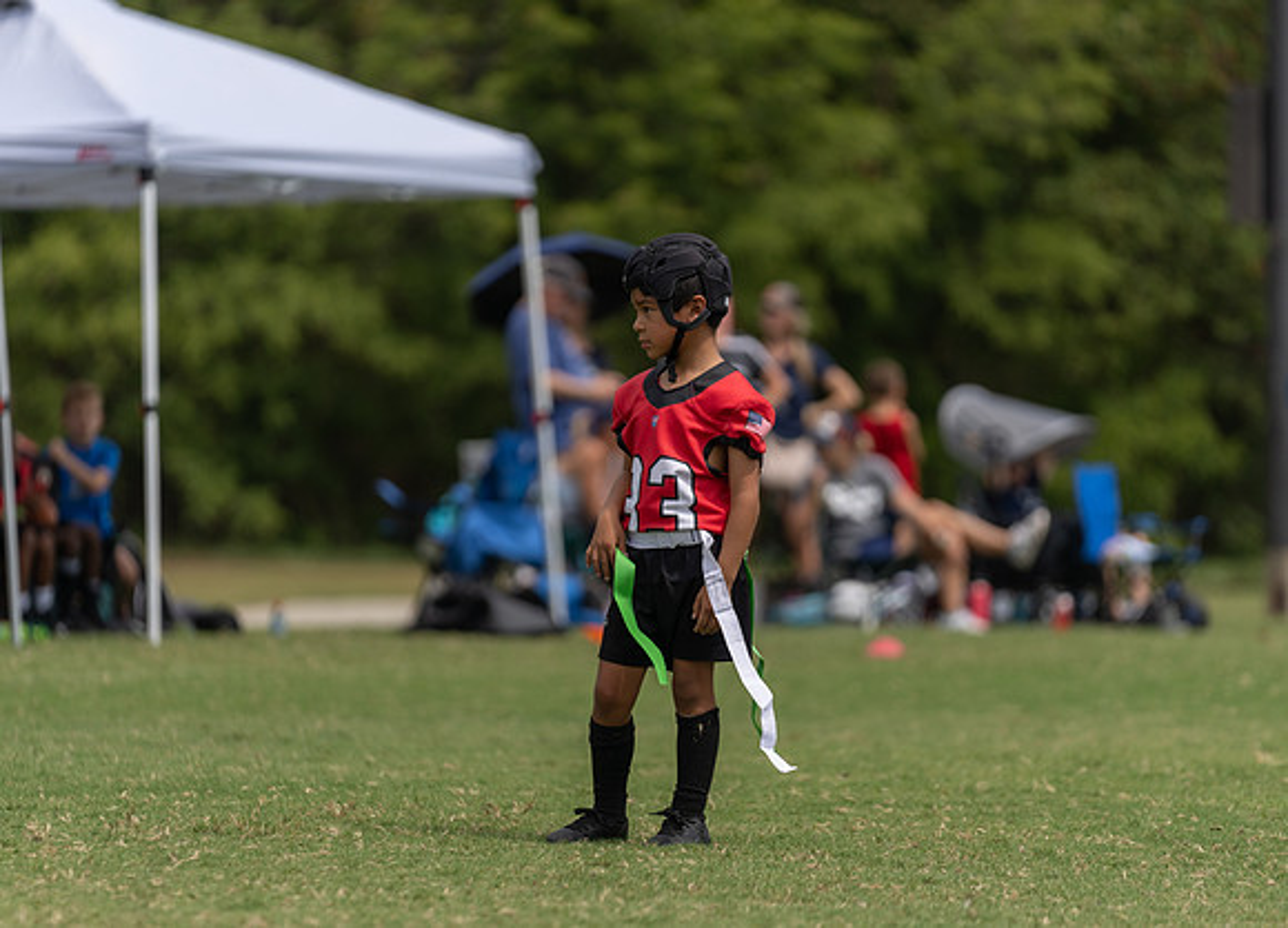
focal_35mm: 240
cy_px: 520
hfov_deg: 8.4
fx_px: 8805
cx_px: 622
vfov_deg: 6.0
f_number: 2.8
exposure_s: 1/2500
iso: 100
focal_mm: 200
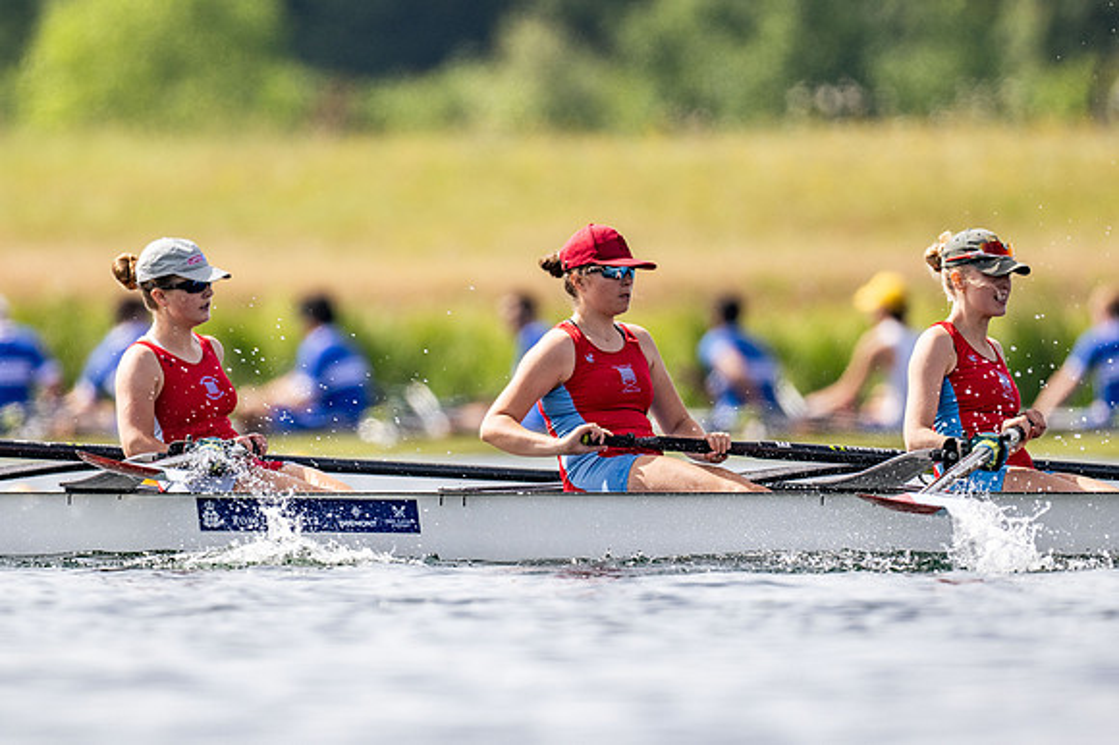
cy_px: 372
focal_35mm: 900
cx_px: 560
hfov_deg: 2.3
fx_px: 27958
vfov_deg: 1.5
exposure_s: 1/2500
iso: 180
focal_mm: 600
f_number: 4
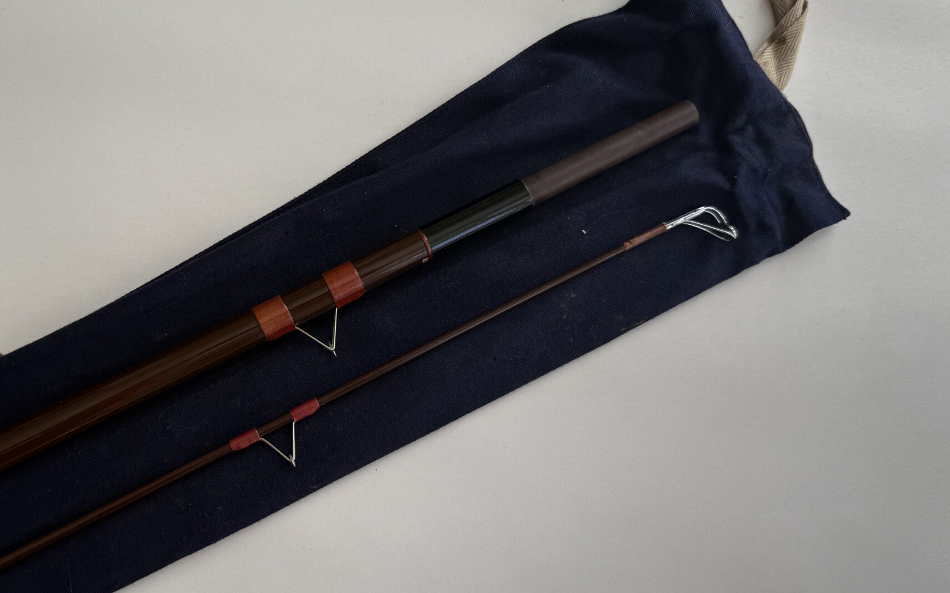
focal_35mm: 38
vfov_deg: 33.5
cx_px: 342
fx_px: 984
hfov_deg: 50.9
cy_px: 337
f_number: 1.78
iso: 80
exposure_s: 1/504
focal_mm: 6.76
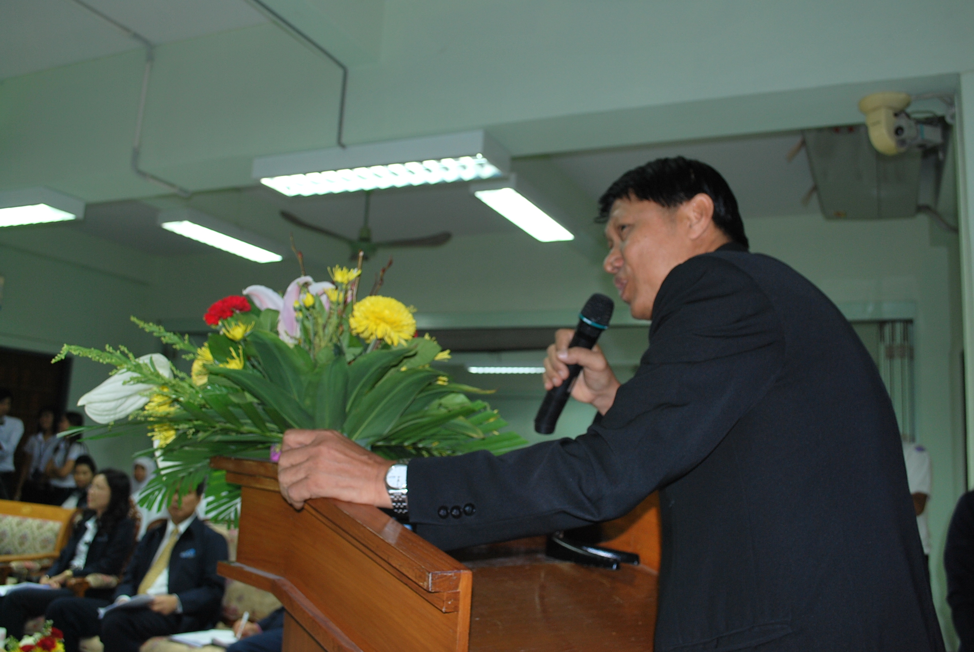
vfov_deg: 40.1
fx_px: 894
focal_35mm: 33
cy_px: 326
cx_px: 487
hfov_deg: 57.2
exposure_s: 1/15
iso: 200
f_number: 5.6
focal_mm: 22
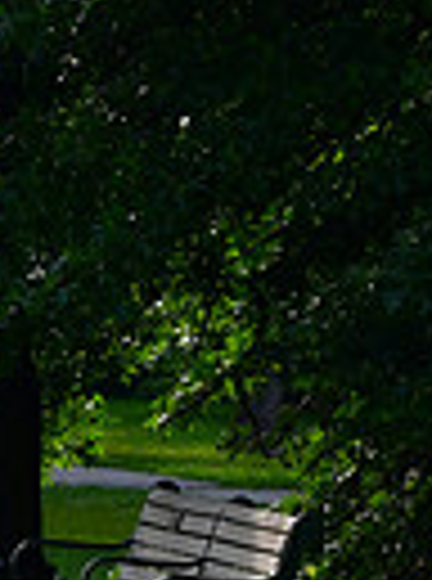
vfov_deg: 3.1
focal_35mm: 651
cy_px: 70
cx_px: -526
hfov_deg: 2.3
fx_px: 10887
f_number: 16
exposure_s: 1/160
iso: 500
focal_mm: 100
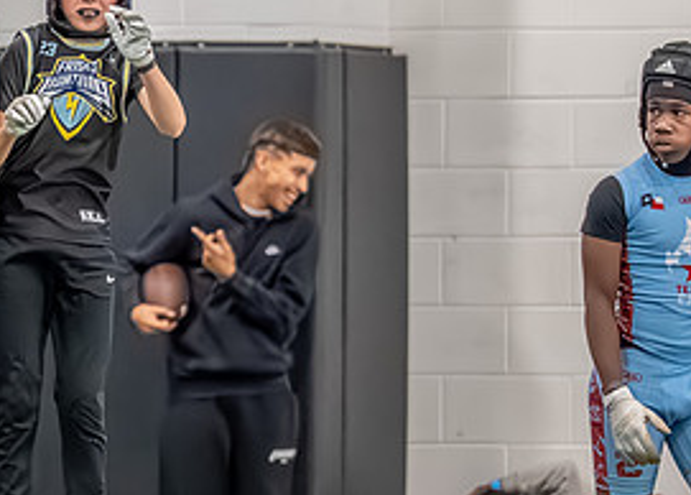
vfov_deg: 1.5
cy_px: 244
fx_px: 18717
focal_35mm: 953
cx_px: 16
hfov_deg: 2.1
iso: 6400
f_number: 2.8
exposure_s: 1/1000
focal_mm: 200
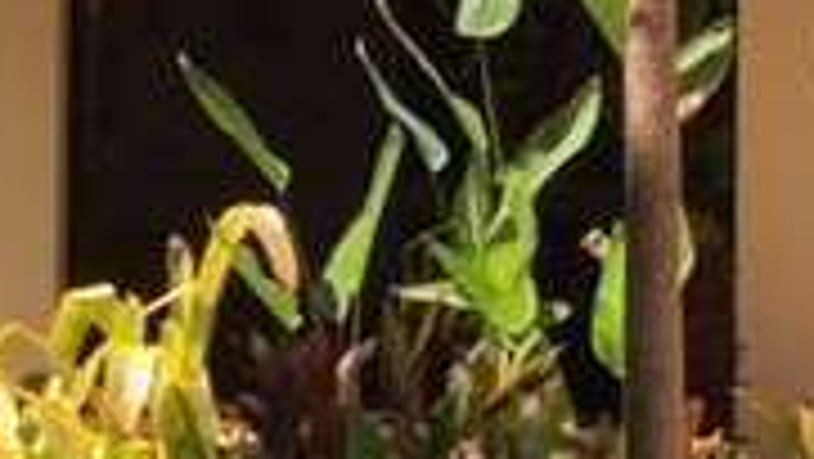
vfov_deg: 11.5
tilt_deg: -1.0
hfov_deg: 20.3
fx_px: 2267
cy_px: 104
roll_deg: -0.4
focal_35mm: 105
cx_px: 562
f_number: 2.2
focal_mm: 4.15
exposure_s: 1/898
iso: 32
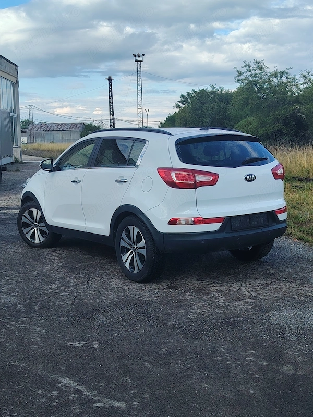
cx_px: 156
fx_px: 543
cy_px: 208
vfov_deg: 42.1
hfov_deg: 32.2
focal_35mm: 45
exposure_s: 1/436
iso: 100
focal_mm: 5.25
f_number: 1.75
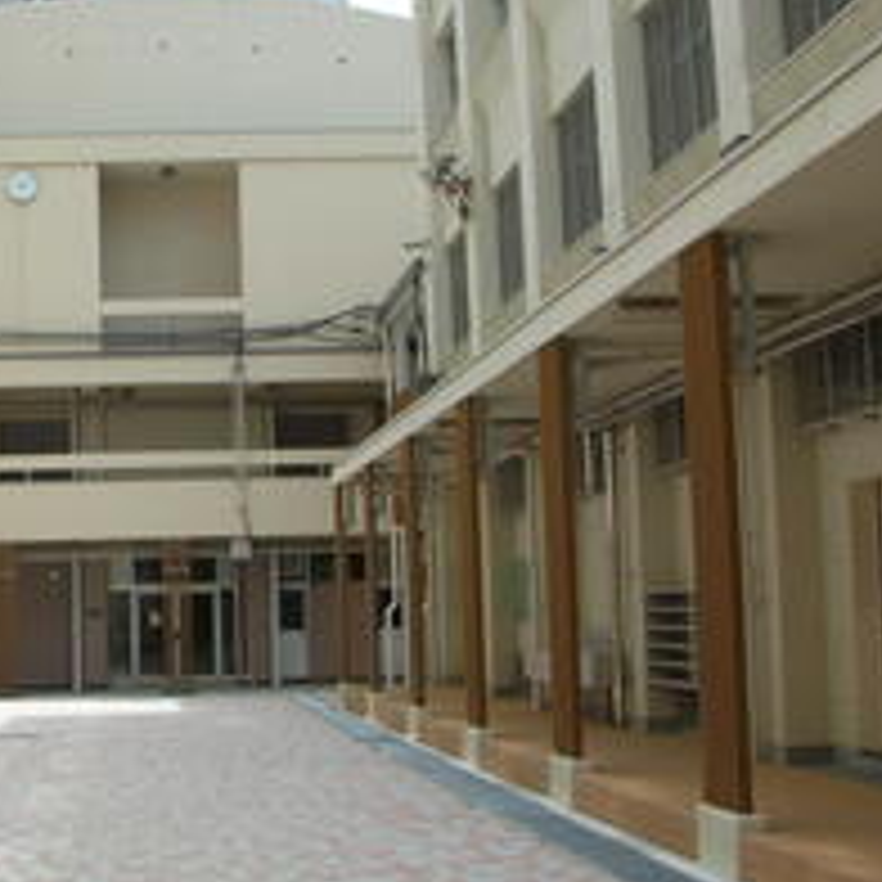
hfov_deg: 26.6
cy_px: 414
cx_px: 144
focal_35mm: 63
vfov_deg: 27.3
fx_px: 1816
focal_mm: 5.8
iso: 50
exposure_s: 1/240
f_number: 5.6
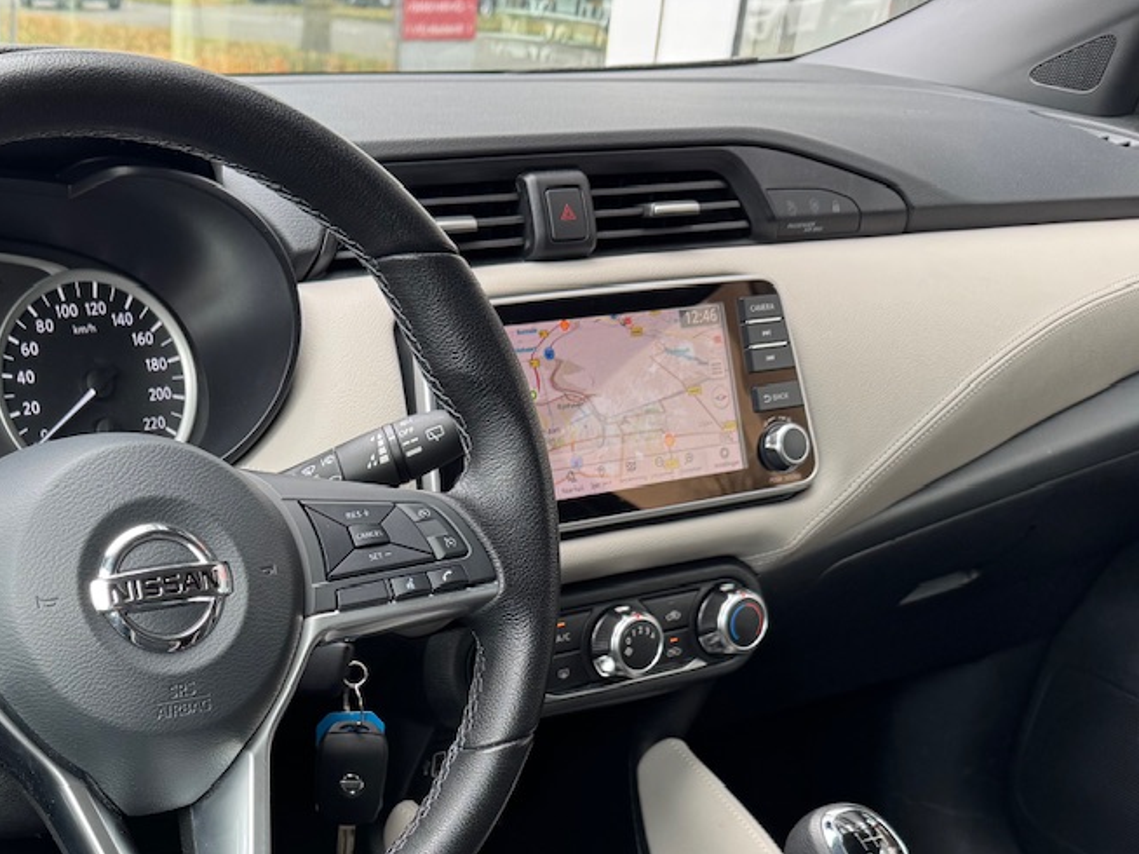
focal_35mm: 47
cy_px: 830
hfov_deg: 38.8
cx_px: 219
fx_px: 1546
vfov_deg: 29.1
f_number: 1.78
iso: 100
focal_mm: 6.76
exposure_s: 1/111
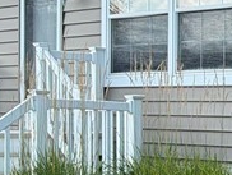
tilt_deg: -3.0
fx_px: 906
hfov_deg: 12.7
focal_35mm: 135
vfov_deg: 10.9
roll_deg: -0.9
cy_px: 172
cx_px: 473
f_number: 1.78
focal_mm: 6.76
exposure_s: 1/2169
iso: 100
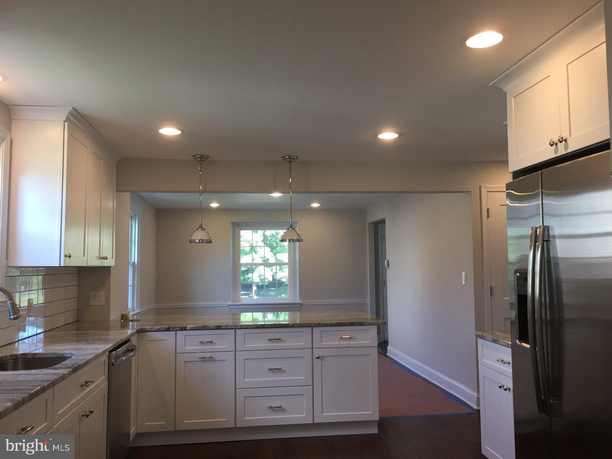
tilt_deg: +2.7
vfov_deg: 48.2
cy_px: 230
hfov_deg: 61.7
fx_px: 513
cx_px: 306
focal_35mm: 29
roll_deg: -0.4
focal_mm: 4.15
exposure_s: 1/40
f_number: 2.2
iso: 40
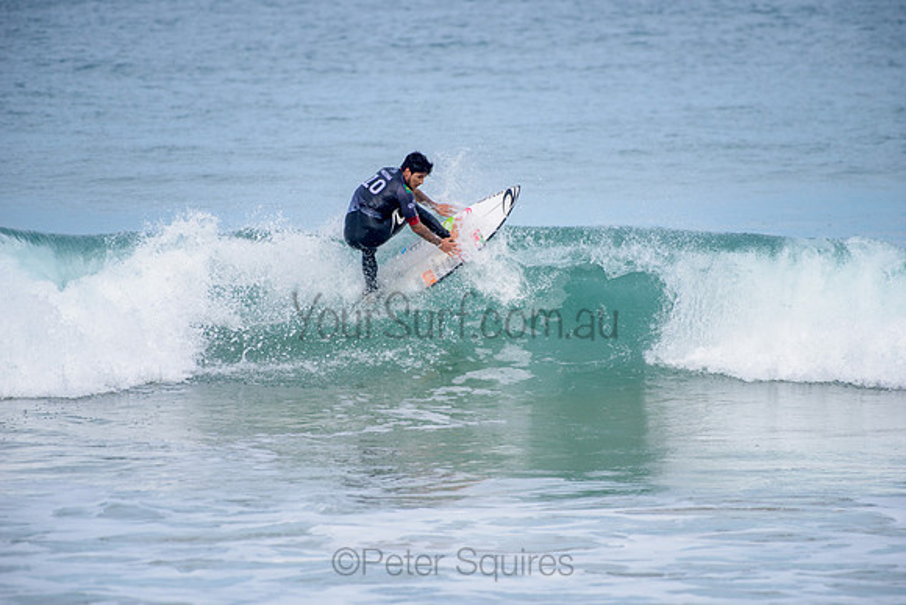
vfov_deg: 2.8
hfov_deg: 4.1
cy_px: 302
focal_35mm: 500
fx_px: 12586
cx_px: 453
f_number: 5.6
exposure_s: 1/2000
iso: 250
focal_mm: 500
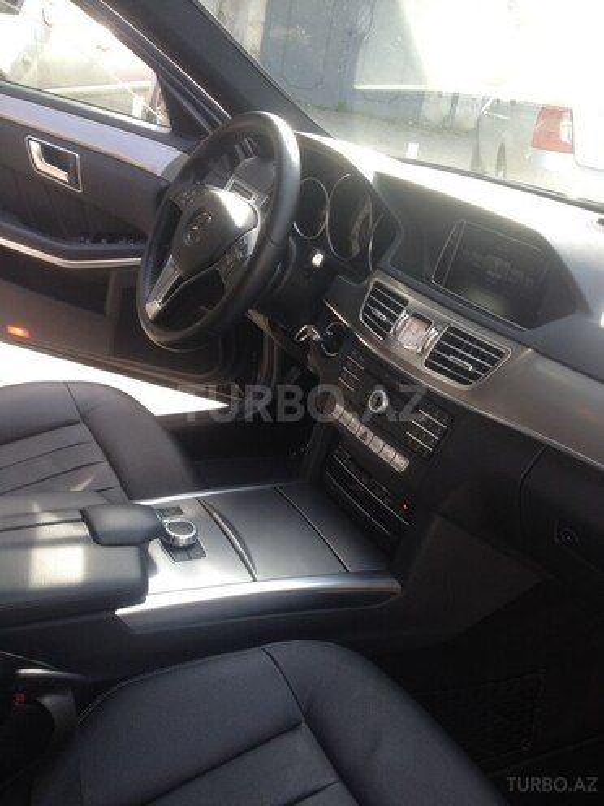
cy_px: 403
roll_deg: -10.2
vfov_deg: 52.6
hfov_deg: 40.7
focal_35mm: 35
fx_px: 814
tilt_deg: -24.8
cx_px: 302
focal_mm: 4.28
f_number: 2.4
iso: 50
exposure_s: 1/120
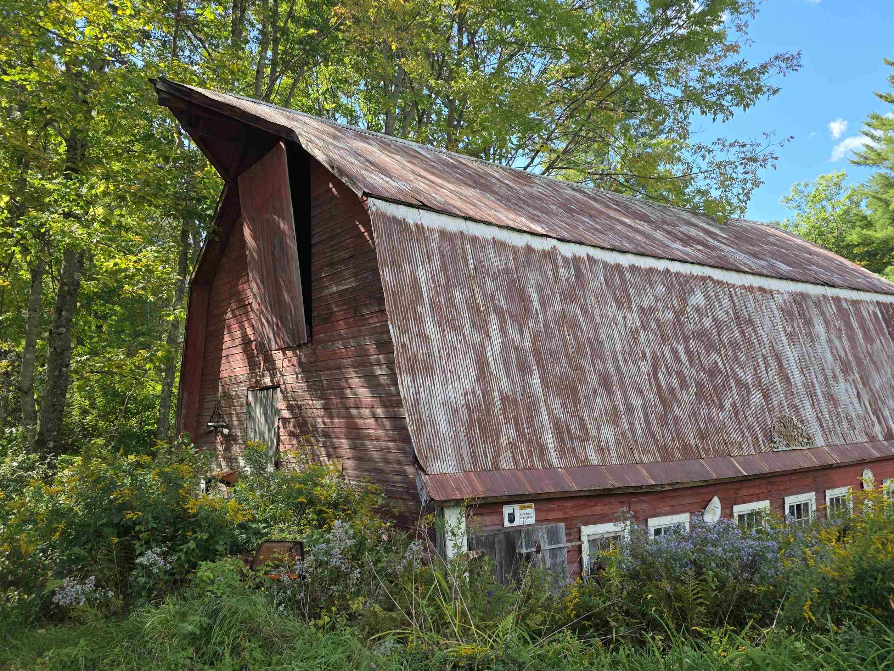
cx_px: 529
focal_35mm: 28
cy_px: 350
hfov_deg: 63.0
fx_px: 723
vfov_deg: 49.7
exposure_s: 1/1681
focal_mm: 6.3
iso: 80
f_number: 1.7
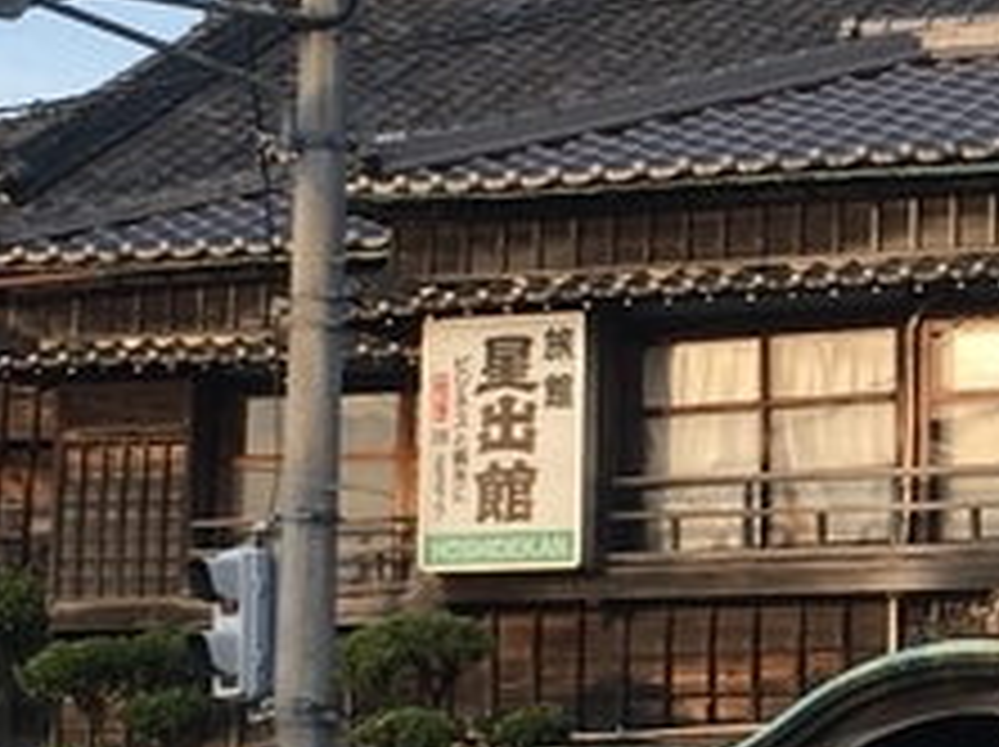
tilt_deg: +7.4
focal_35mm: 157
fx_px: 4526
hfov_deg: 12.4
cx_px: 1138
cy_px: 320
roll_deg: -1.6
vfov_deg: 9.4
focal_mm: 4.15
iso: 25
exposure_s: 1/400
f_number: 2.2
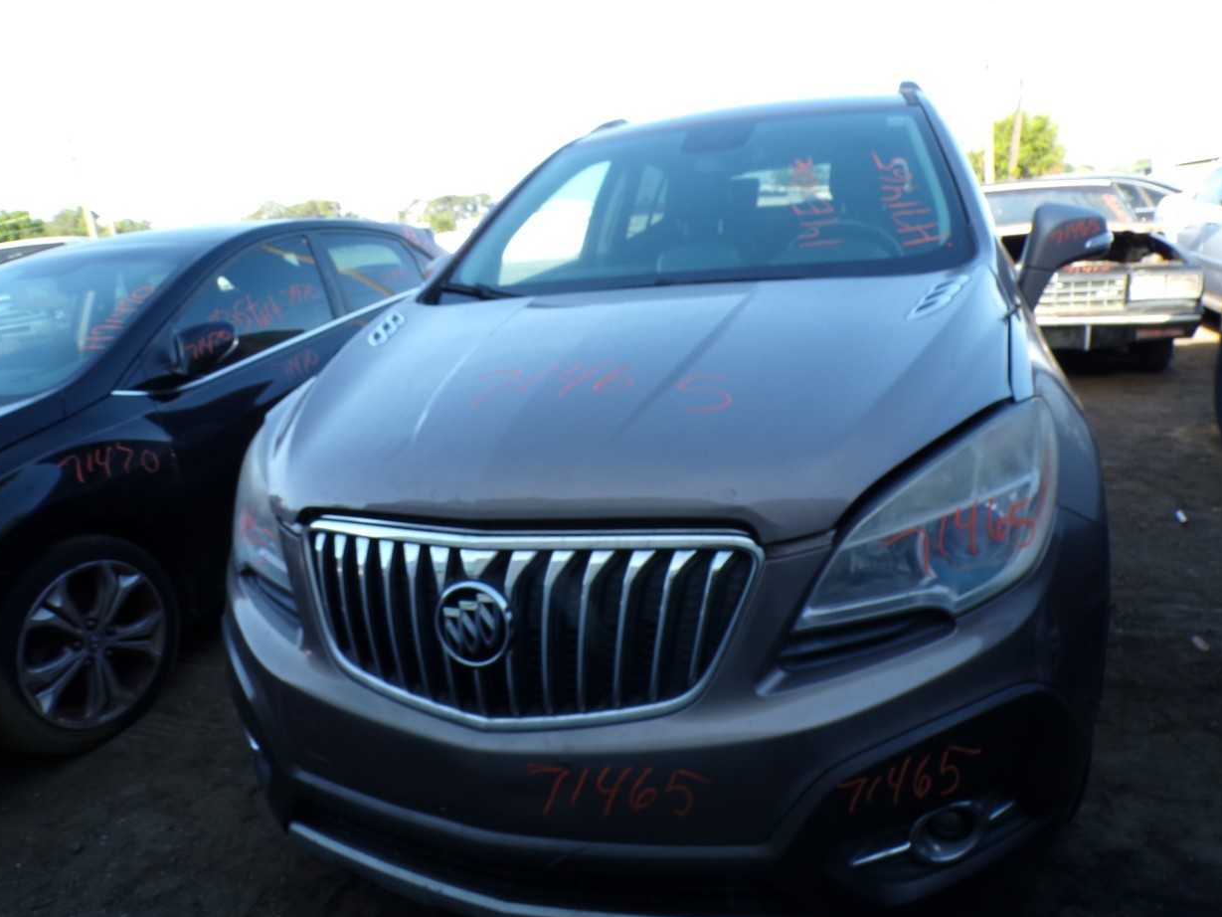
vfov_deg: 54.9
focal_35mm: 25
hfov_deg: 69.4
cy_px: 450
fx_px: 883
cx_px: 622
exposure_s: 1/105
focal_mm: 4.3
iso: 100
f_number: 4.4
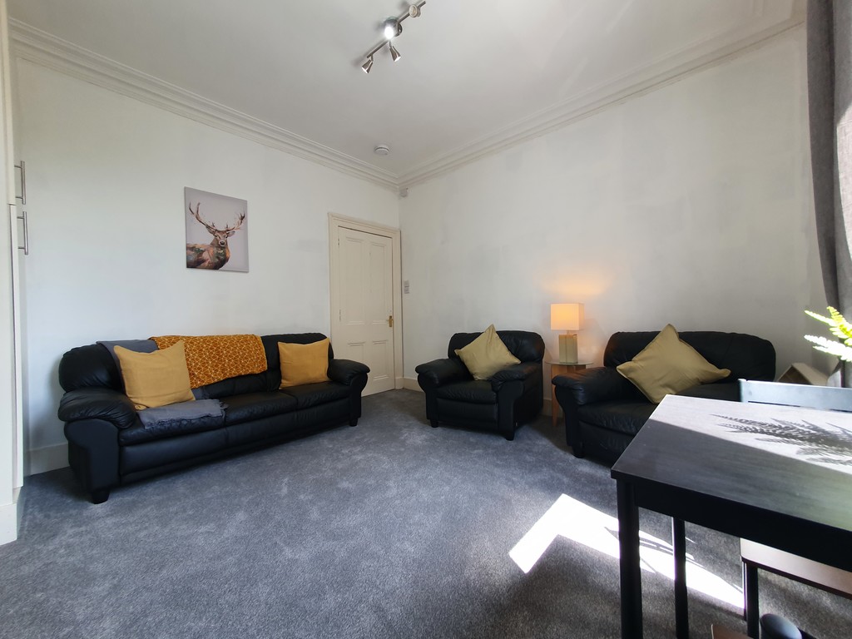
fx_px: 320
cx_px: 426
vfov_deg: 89.9
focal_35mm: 13
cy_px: 320
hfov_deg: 106.2
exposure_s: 1/50
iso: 50
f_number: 2.2
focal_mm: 1.8
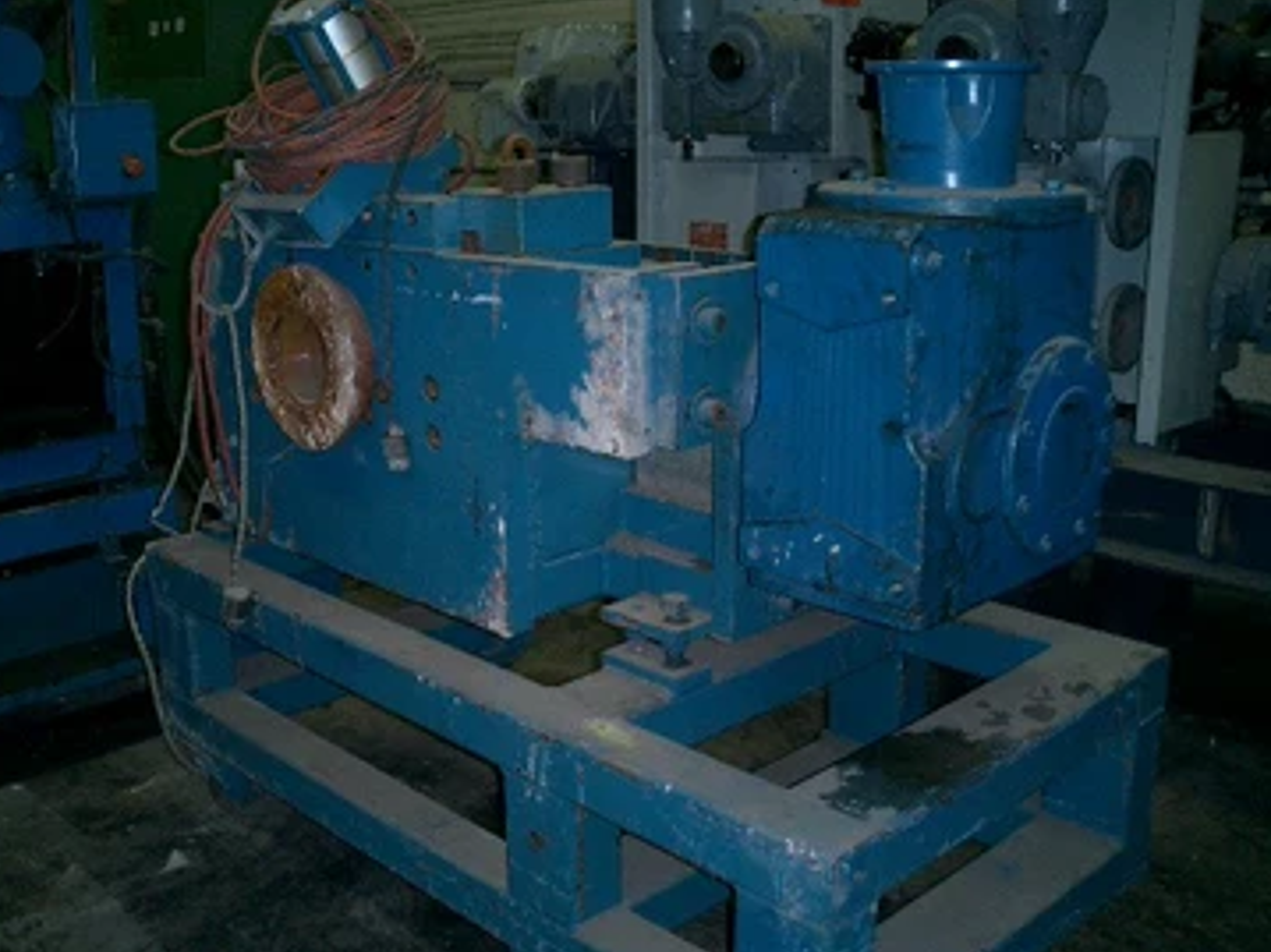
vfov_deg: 36.8
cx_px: 570
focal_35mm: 39
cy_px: 510
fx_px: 1431
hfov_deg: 47.8
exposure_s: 1/40
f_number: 4.2
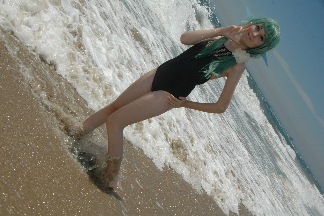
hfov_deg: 41.1
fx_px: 432
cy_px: 108
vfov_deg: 28.0
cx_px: 162
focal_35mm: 48
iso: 200
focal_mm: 32
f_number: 13
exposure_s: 1/500
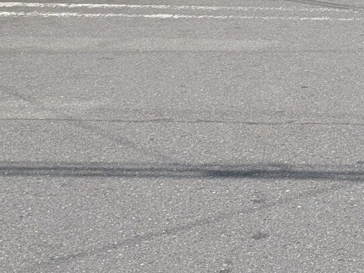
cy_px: -256
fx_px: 1189
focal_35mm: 113
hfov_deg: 15.4
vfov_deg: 11.9
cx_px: 622
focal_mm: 6.9
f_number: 1.68
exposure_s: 1/831
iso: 19
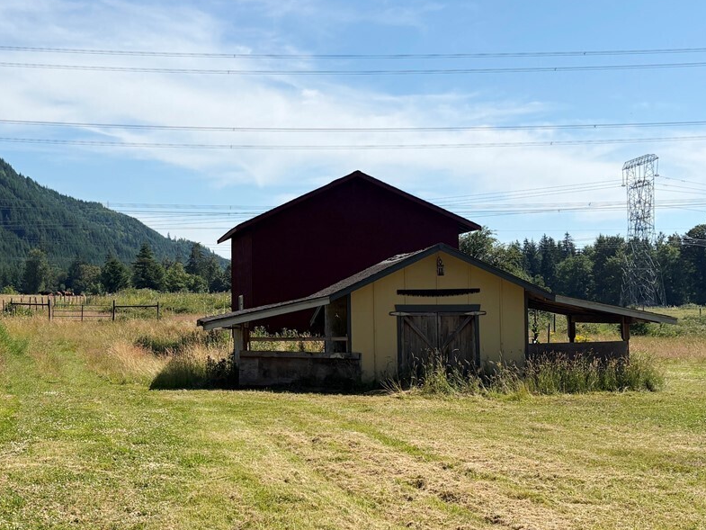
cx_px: 241
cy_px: 269
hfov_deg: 35.8
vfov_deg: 27.5
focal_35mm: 53
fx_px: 1081
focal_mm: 5.96
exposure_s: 1/4608
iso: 50
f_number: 1.6
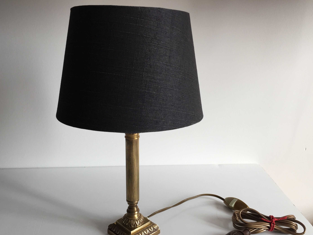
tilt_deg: -18.3
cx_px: 162
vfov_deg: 41.7
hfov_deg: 53.9
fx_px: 307
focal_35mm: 34
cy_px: 131
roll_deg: +0.2
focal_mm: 4.15
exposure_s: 1/100
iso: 40
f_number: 2.2
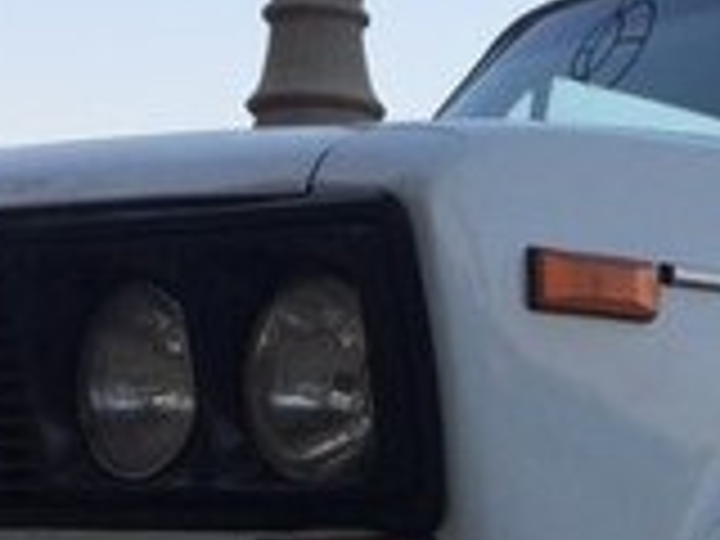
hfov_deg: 16.0
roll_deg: -1.2
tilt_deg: -1.3
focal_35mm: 120
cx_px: 770
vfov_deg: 11.9
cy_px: 745
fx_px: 2496
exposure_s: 1/318
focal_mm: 4.15
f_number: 2.2
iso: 32
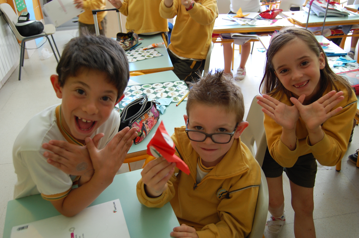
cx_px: 180
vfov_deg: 39.9
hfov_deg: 57.3
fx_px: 329
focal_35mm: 33
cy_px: 119
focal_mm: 22
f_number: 3.8
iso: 400
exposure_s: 1/40
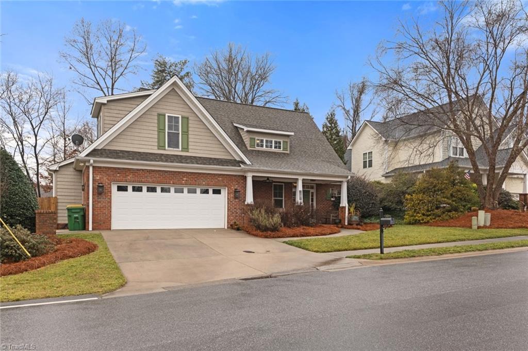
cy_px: 176
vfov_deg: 47.9
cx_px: 264
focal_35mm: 27
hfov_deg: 67.4
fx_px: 396
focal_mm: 27
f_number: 7.1
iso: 500
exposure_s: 1/320
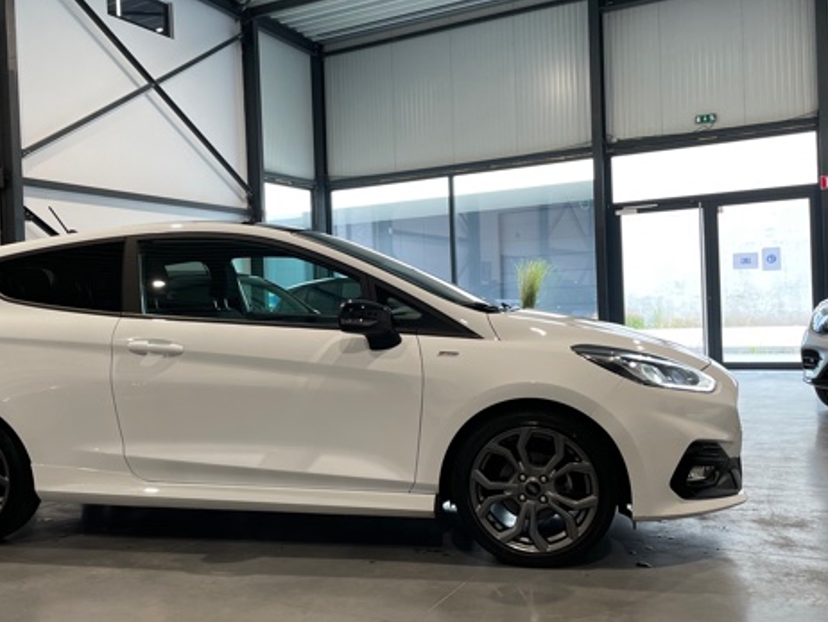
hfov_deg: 50.8
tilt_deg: -1.4
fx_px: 862
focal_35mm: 36
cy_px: 323
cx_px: 314
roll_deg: +2.1
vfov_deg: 39.7
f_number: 1.6
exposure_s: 1/102
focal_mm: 4.2
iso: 80
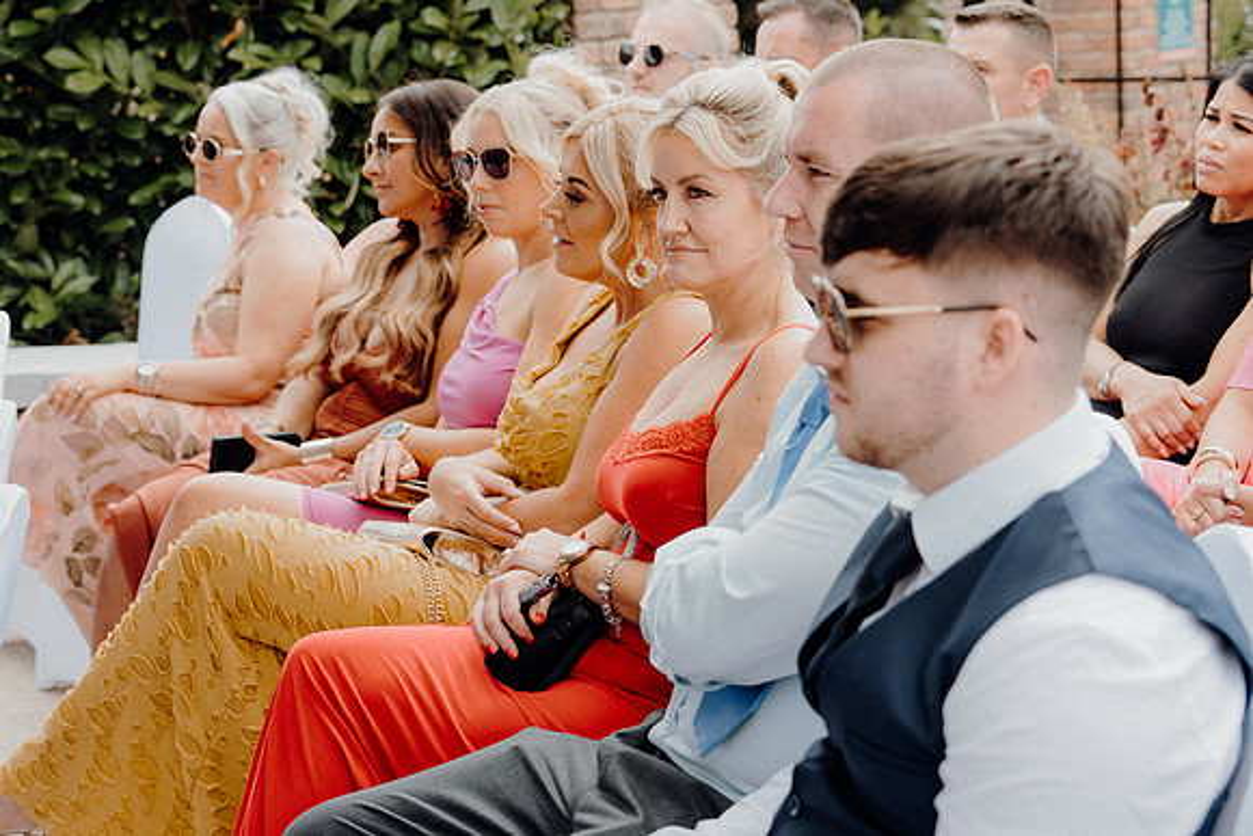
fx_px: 2506
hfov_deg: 28.1
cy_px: 418
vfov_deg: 18.9
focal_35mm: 72
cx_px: 626
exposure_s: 1/400
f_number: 3.5
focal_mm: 48
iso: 125
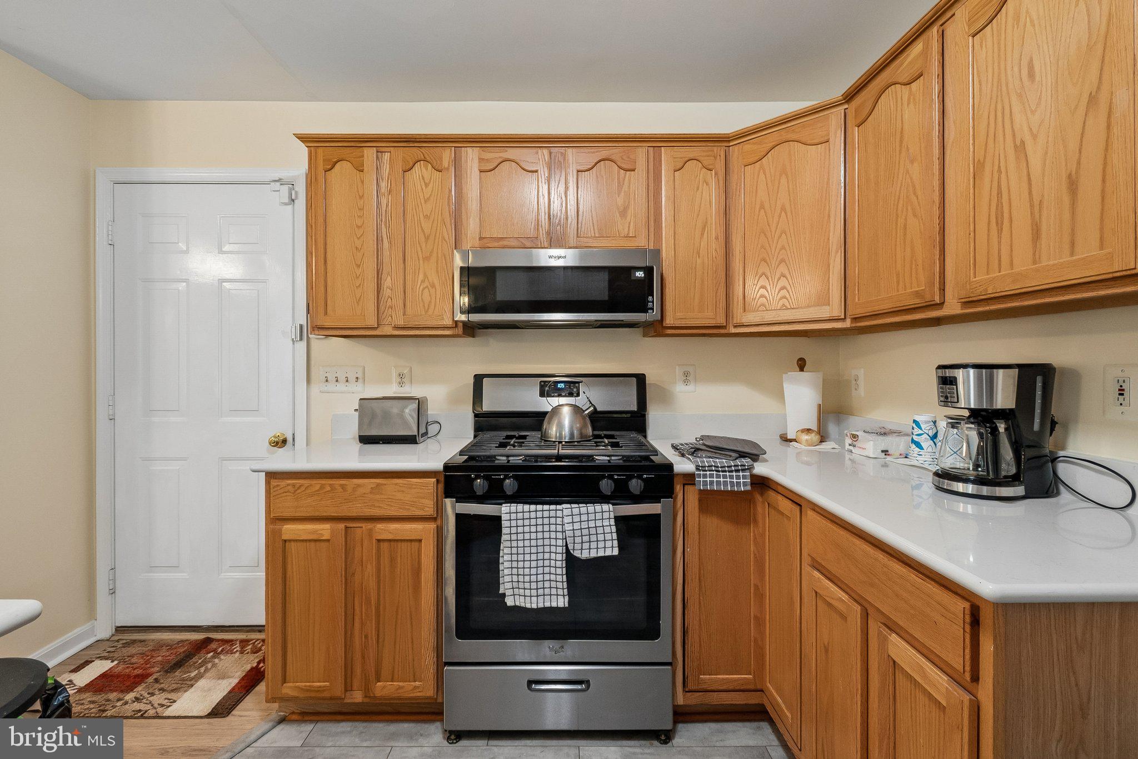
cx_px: 569
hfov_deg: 100.4
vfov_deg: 77.3
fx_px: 474
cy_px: 380
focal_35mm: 15
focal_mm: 10
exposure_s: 1/25
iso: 400
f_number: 5.6
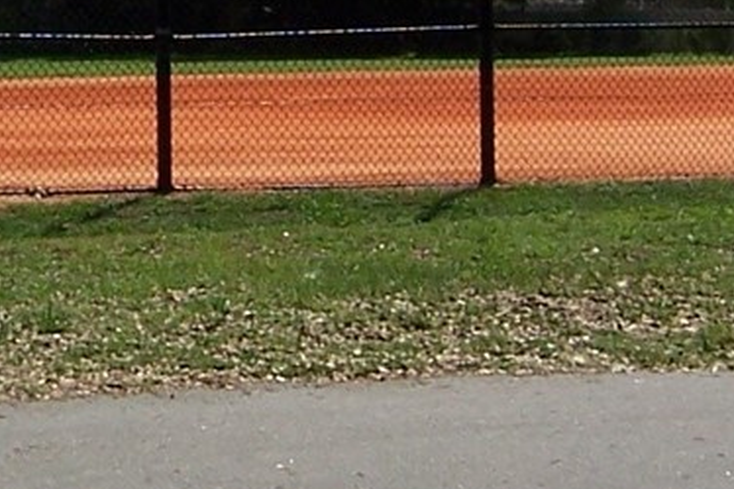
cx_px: -33
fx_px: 2996
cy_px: -63
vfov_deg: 9.2
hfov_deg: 13.7
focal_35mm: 147
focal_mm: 5.5
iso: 80
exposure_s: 1/1000
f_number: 4
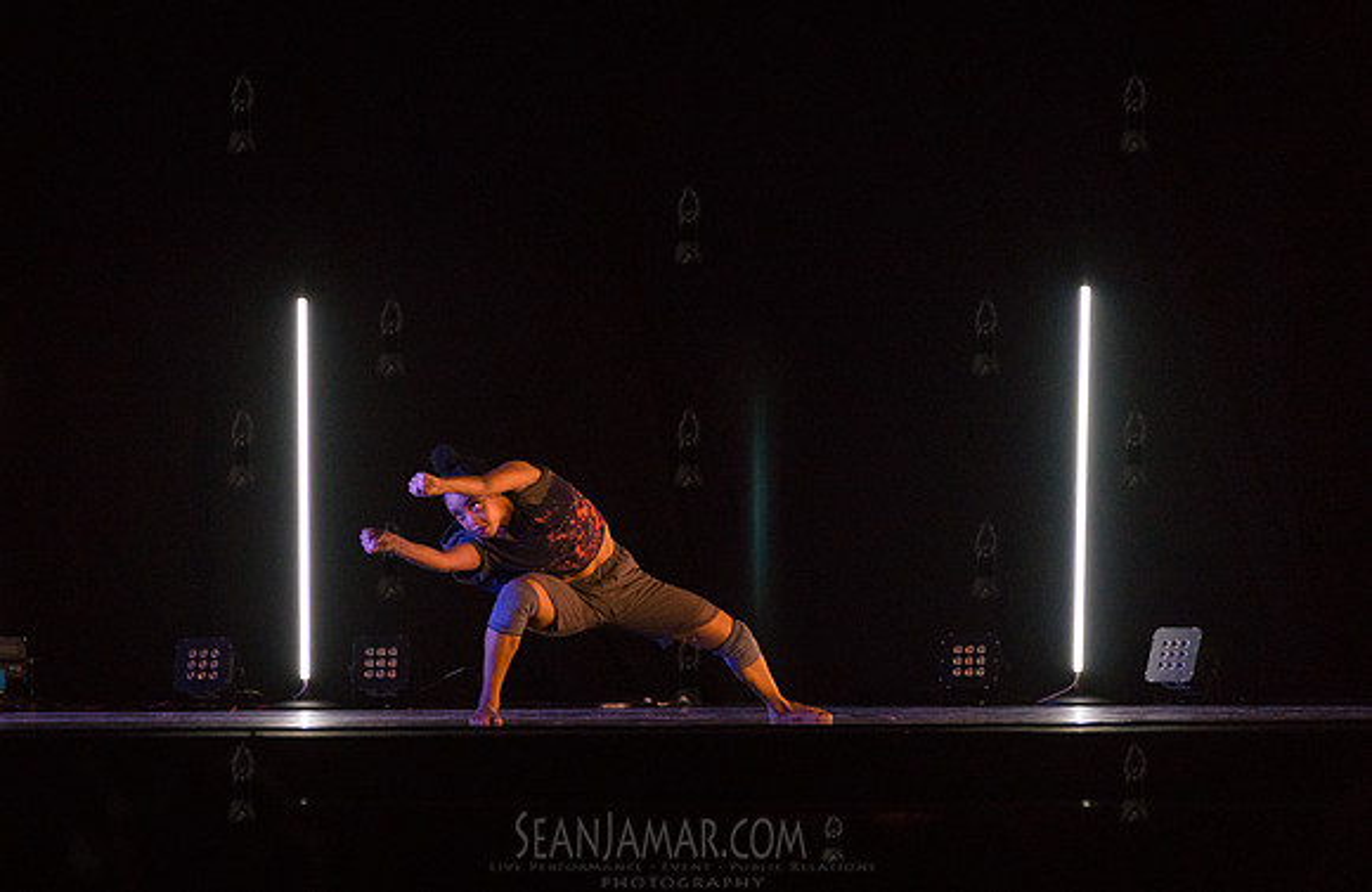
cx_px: 576
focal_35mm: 240
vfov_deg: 5.6
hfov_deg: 8.6
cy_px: 531
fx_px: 9084
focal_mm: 200
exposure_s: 1/1250
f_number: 2.8
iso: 4000
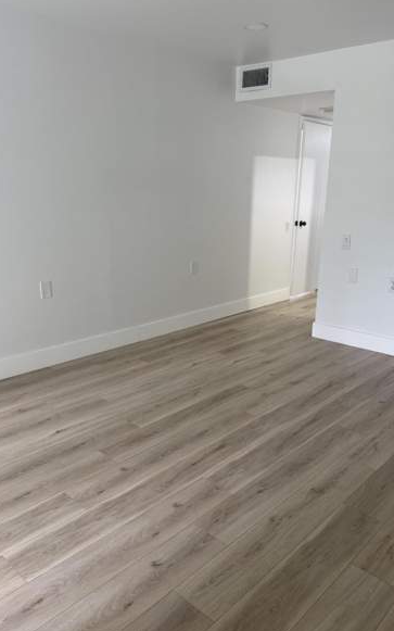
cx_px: 203
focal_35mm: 28
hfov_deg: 44.5
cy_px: 325
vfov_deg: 66.5
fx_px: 481
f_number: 1.78
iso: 125
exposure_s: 1/60
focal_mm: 6.76
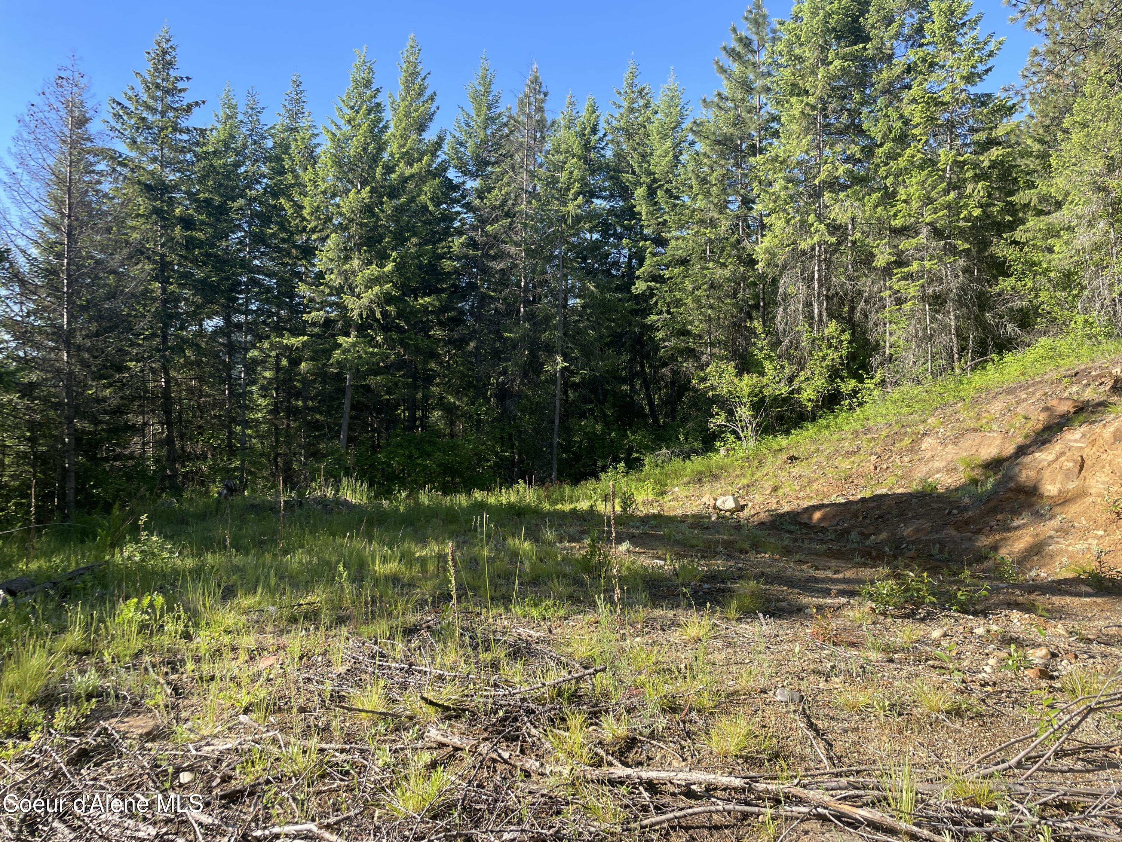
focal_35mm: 26
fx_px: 843
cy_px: 421
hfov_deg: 67.3
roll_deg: -0.9
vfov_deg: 53.1
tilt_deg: +0.3
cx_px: 561
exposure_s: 1/940
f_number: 1.6
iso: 32
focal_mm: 4.2
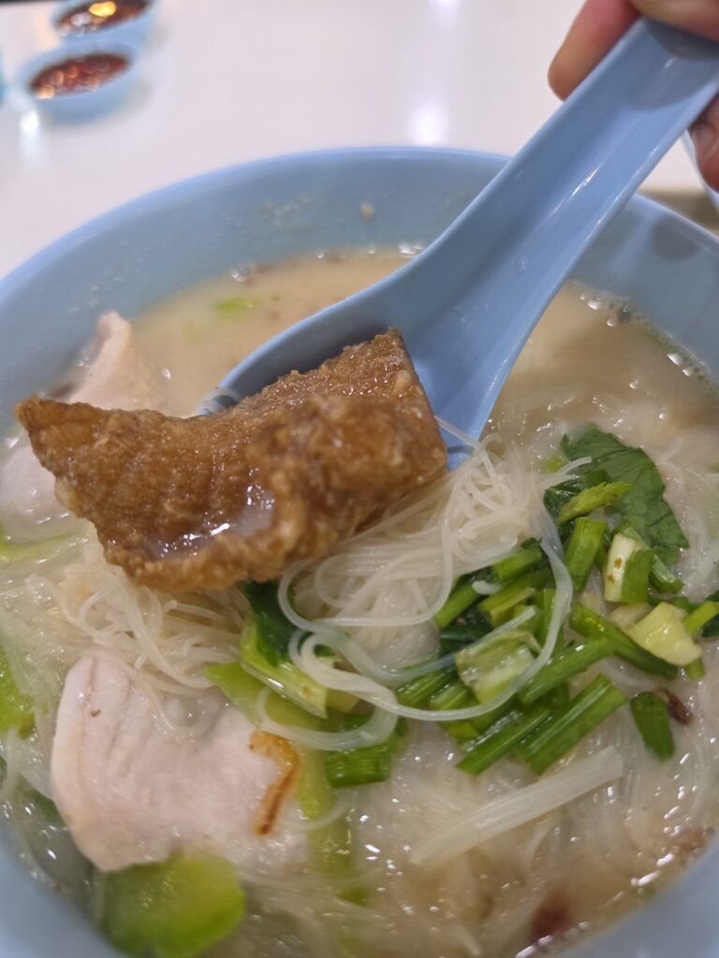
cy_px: 479
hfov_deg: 58.9
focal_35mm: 23
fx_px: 637
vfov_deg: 73.9
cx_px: 360
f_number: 1.4
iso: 160
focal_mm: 6.5
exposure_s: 1/100
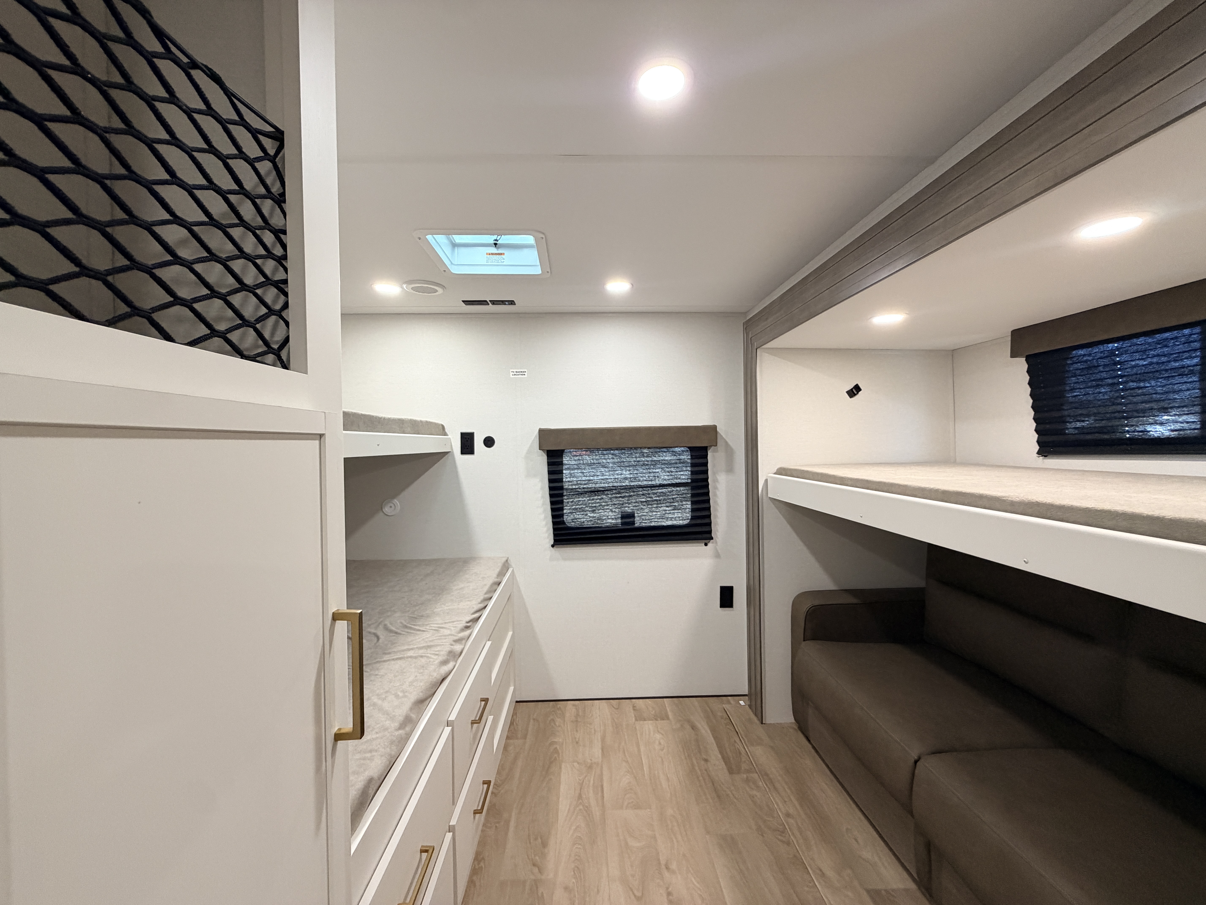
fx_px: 488
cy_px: 452
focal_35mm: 14
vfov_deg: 85.7
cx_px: 603
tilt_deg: +0.0
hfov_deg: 102.1
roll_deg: +1.6
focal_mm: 2.22
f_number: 2.2
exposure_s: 1/40
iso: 250
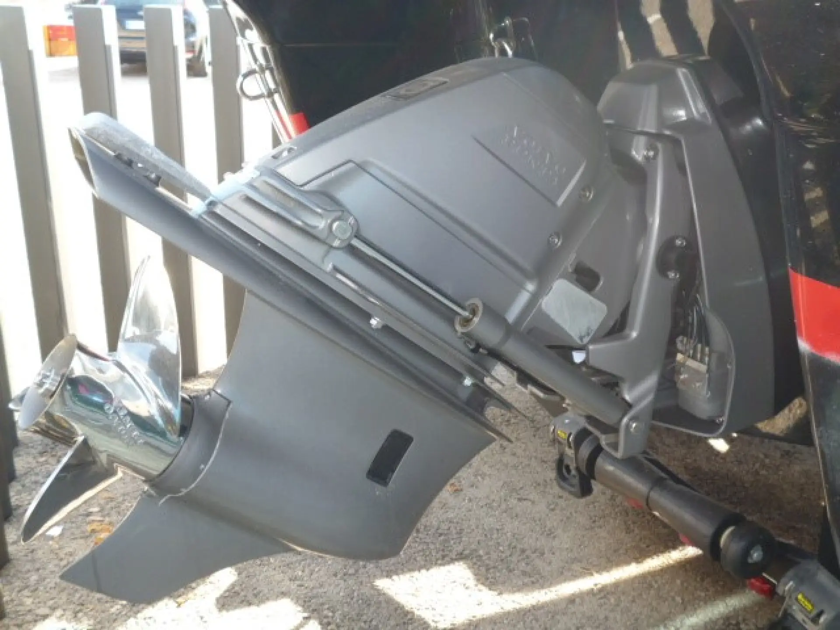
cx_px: 420
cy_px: 315
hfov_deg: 51.4
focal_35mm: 36
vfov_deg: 39.7
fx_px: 874
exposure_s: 1/60
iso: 100
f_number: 3.5
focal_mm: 6.4
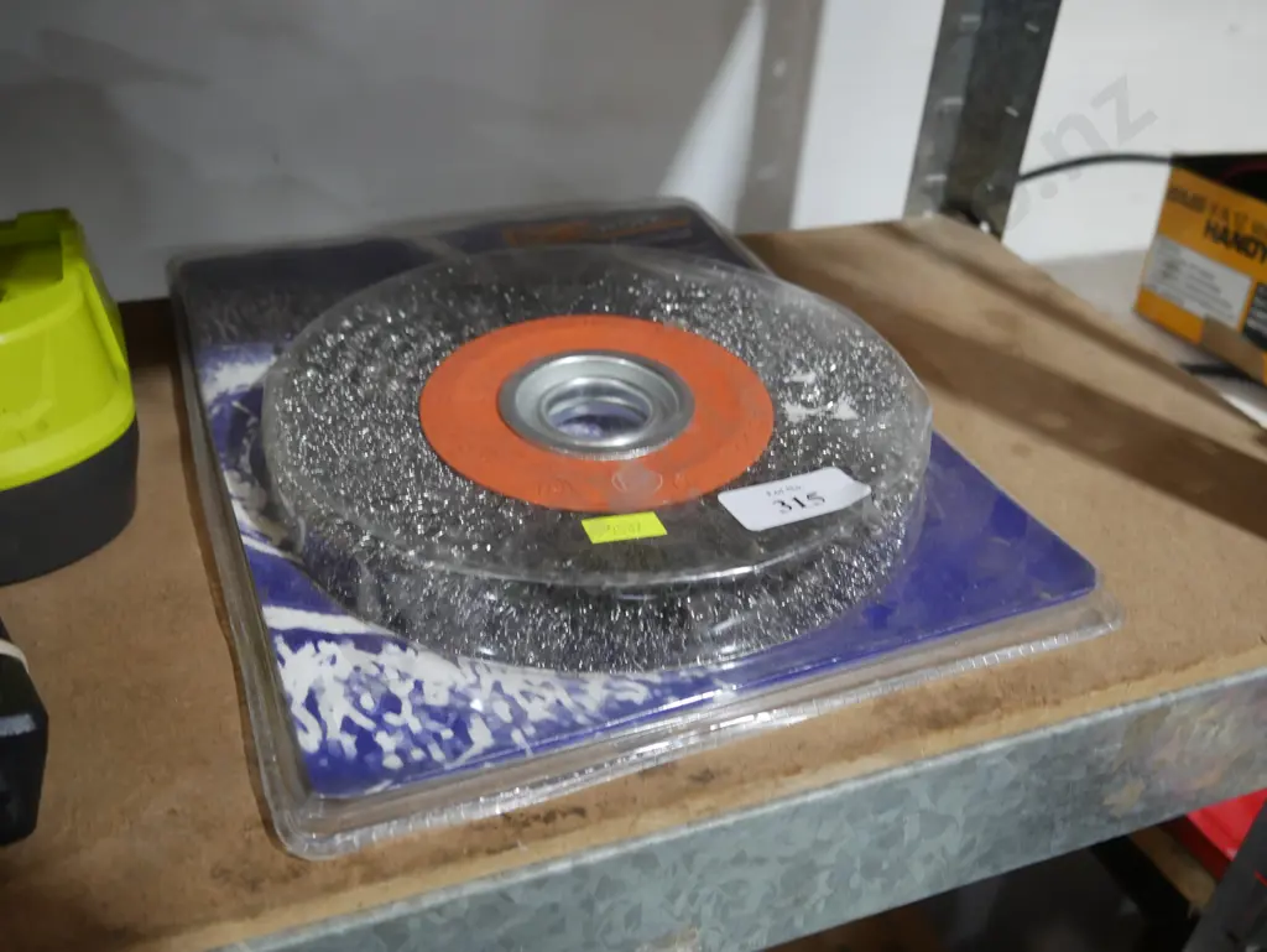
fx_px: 1172
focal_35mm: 32
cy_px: 476
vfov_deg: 44.2
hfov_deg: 56.8
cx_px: 634
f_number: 3.6
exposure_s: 1/60
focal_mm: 16
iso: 1000
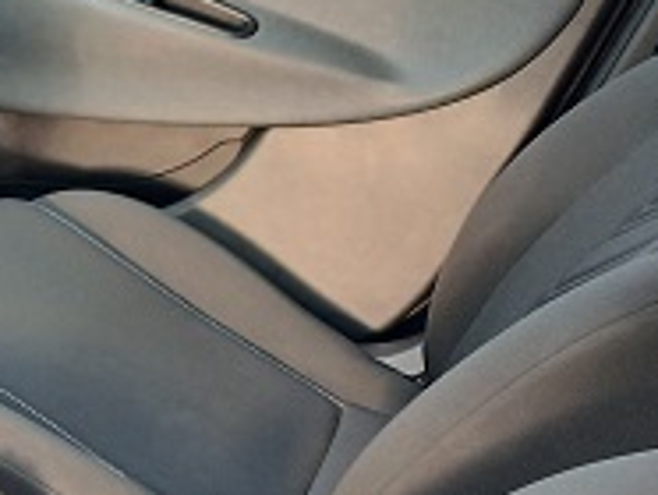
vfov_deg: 16.9
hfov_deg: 20.8
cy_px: 354
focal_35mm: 87
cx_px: -152
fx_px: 1656
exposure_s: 1/50
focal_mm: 3.98
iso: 125
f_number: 1.8
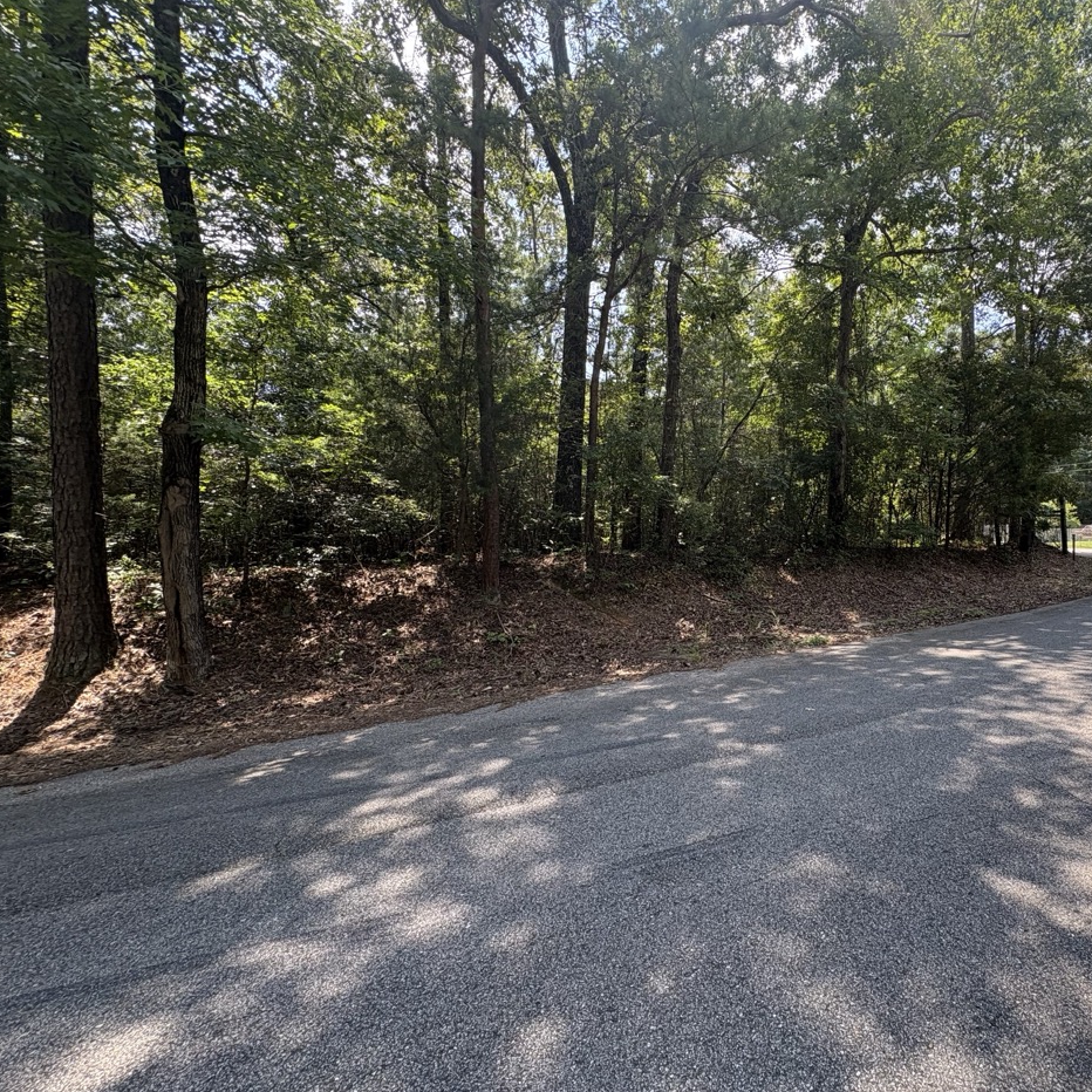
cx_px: 723
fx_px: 607
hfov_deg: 81.3
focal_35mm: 17
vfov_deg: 84.0
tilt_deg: +0.0
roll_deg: -0.1
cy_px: 539
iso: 64
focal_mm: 2.22
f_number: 2.2
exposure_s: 1/224
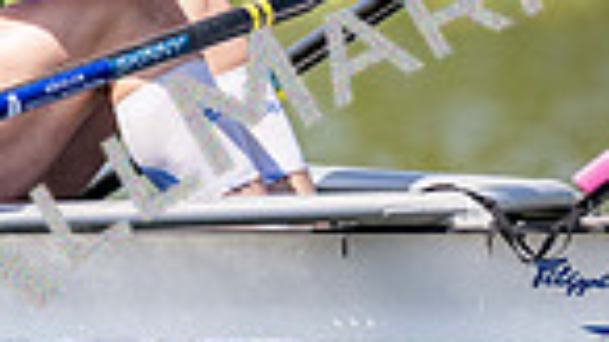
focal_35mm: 2494
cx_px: -459
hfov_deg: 0.9
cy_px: -6
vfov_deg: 0.5
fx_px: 40259
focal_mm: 600
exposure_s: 1/2500
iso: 400
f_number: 4
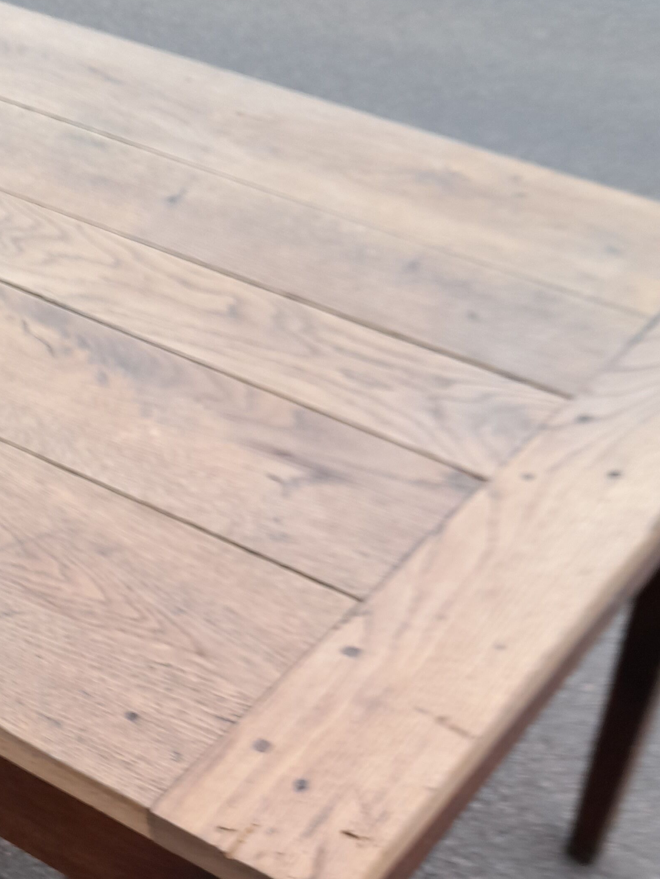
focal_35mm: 47
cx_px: 314
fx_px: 1195
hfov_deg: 30.9
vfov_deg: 38.0
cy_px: 774
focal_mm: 4.6
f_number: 2
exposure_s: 1/50
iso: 64
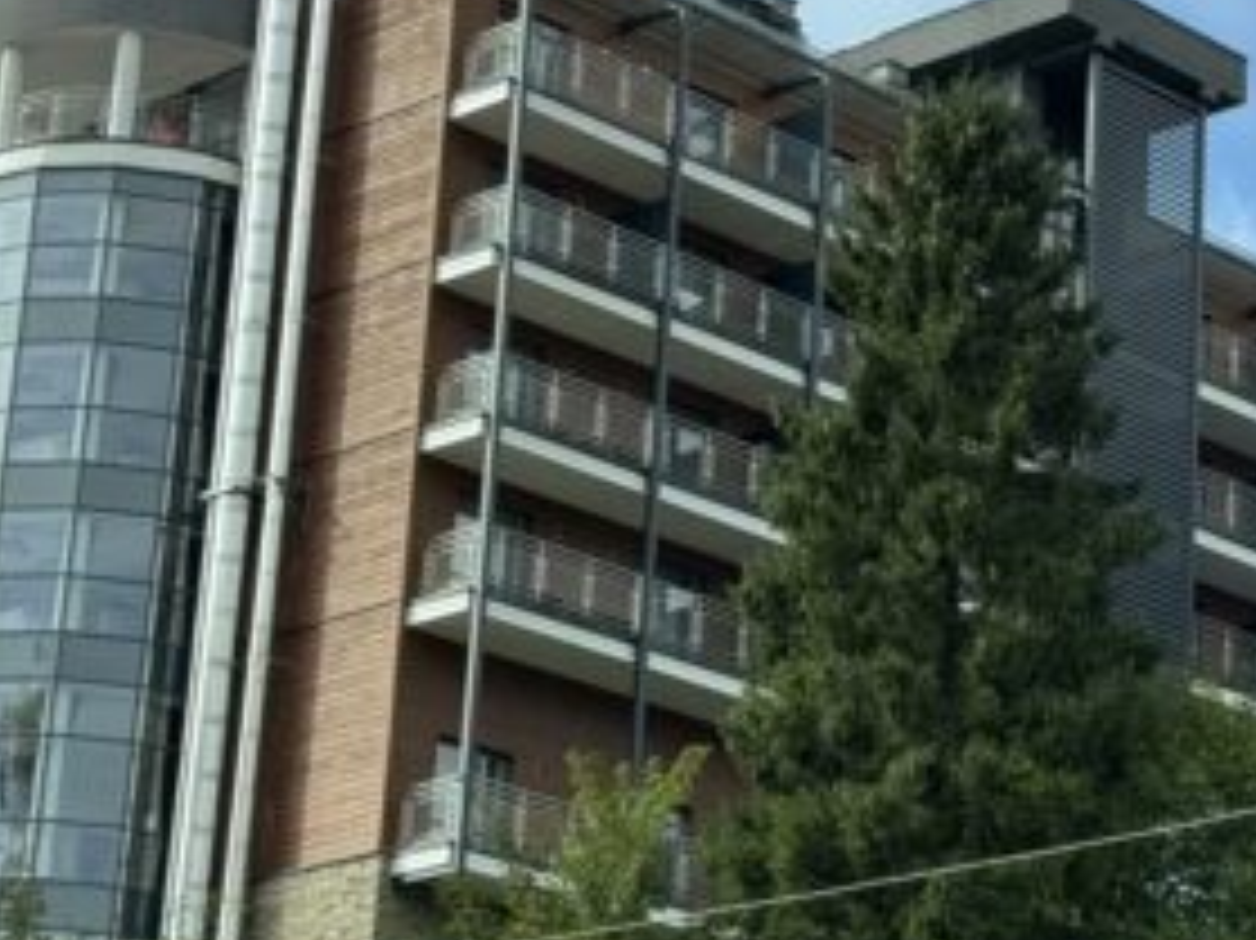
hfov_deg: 14.6
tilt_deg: +20.9
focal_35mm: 132
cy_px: 432
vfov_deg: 11.2
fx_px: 4787
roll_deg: -0.9
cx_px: 1355
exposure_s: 1/1984
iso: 64
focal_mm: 6.76
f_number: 1.78
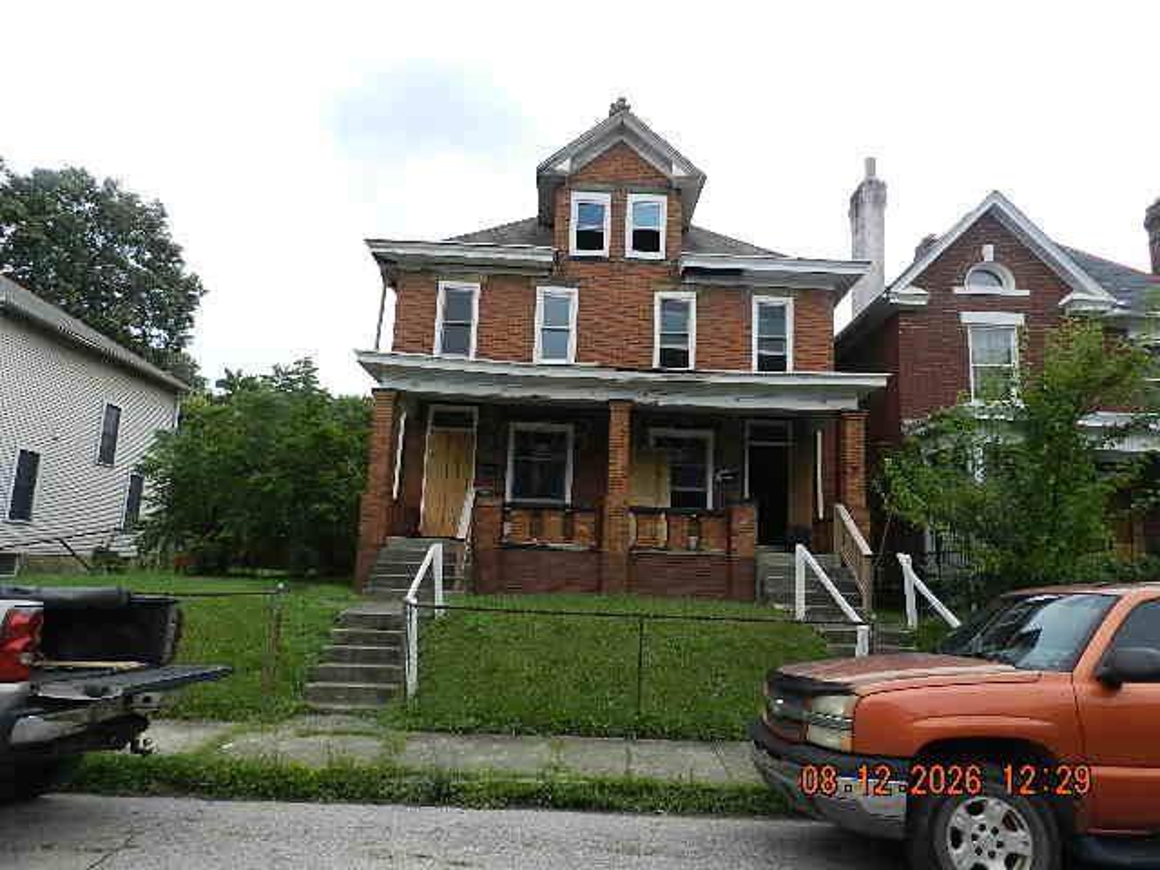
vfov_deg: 58.9
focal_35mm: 23
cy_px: 435
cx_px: 580
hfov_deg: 73.9
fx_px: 771
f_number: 4
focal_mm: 4
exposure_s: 1/640
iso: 160
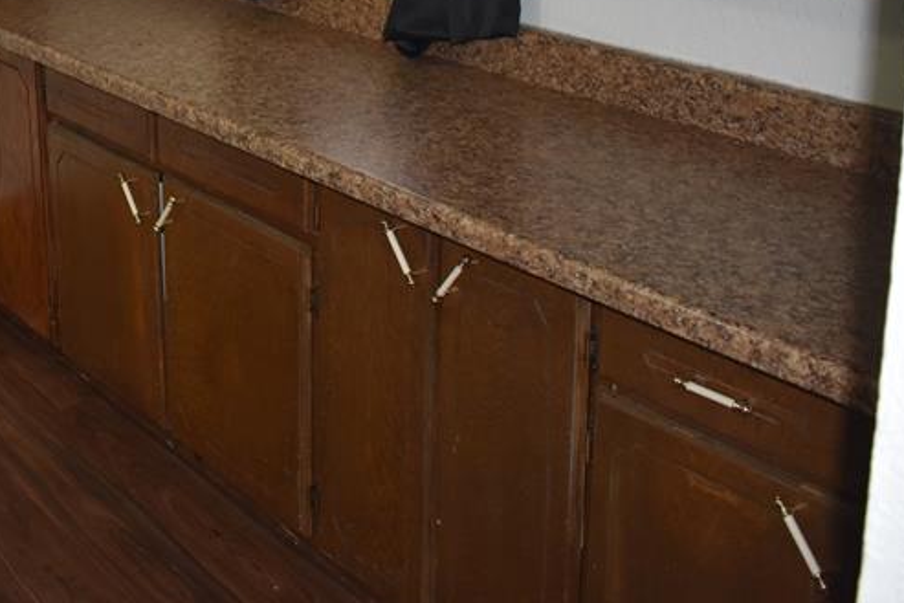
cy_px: 11
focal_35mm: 56
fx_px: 1407
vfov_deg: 23.3
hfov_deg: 34.1
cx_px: 135
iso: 900
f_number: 3.5
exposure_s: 1/125
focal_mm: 18
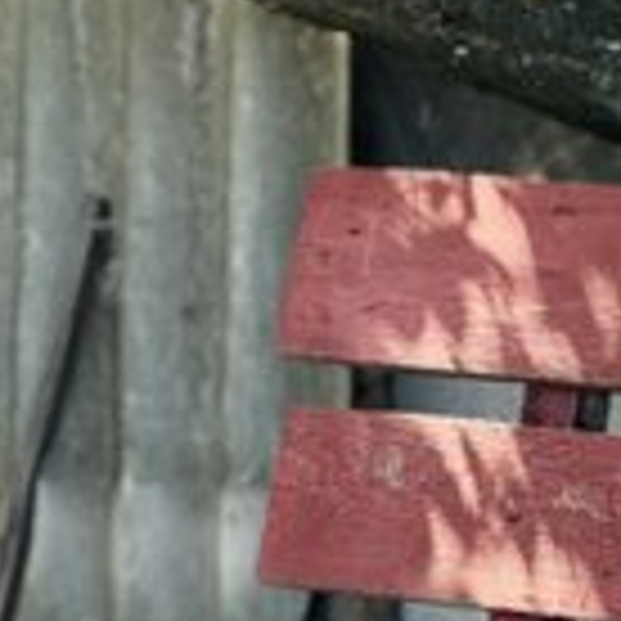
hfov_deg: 8.8
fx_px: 3998
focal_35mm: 197
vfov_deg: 8.9
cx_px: 657
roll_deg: +0.5
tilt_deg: -9.2
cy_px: 292
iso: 80
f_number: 2.8
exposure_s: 1/99
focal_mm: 9
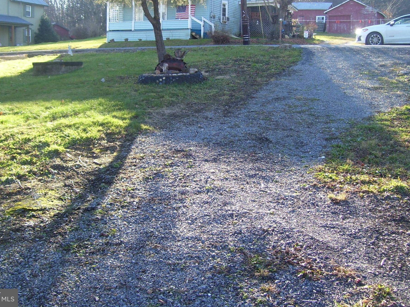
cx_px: 195
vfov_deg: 35.1
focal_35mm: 41
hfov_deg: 45.8
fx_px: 486
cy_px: 133
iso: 80
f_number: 2.7
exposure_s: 1/180
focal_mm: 6
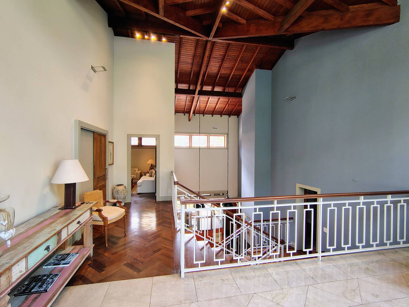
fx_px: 189
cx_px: 204
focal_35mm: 16
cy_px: 154
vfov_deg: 78.1
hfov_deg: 94.5
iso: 376
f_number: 2.2
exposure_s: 1/40
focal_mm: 2.13
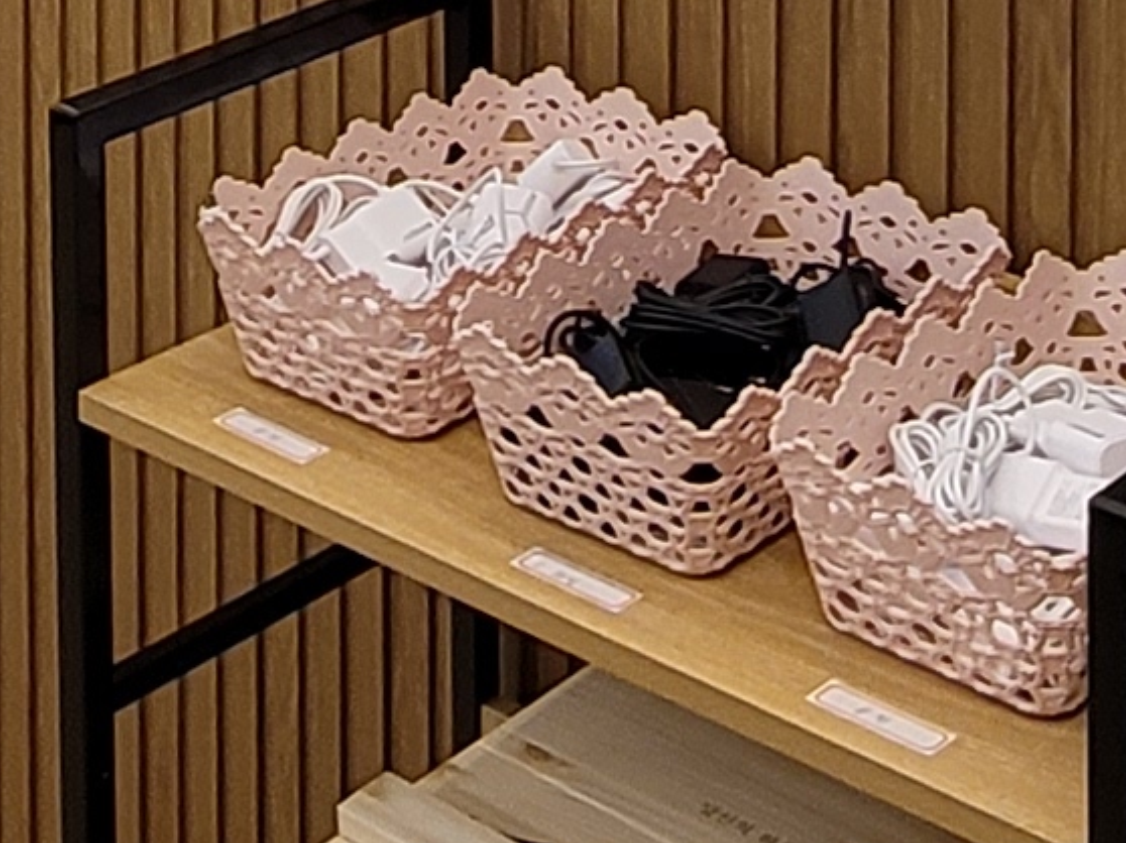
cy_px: -1051
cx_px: 452
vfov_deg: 12.8
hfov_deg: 20.8
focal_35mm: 94
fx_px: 3056
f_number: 2.2
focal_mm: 2.2
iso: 100
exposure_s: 1/119
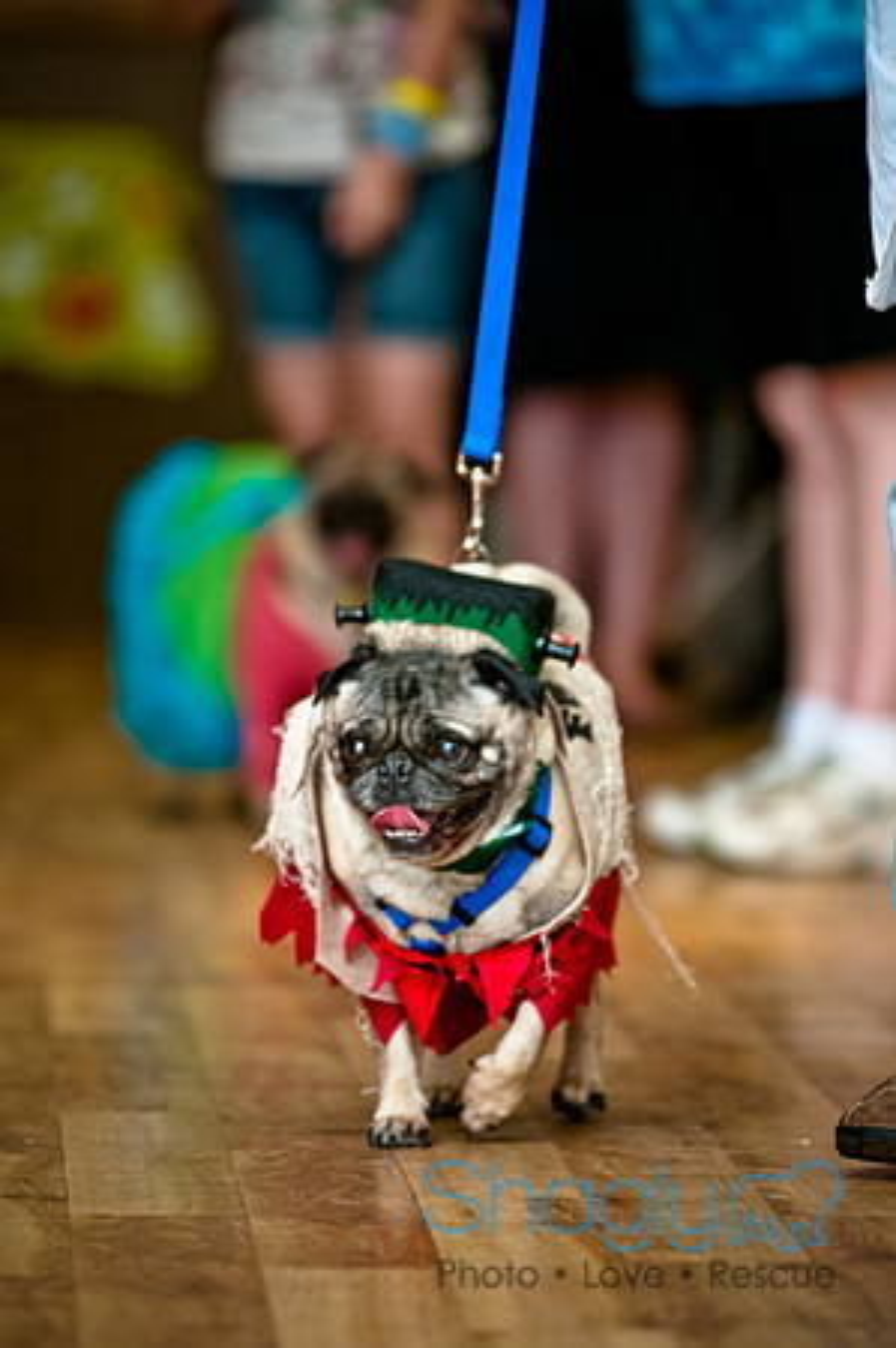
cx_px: 448
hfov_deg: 4.6
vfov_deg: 6.9
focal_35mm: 300
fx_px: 11225
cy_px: 674
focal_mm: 200
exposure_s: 1/200
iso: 200
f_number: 2.8
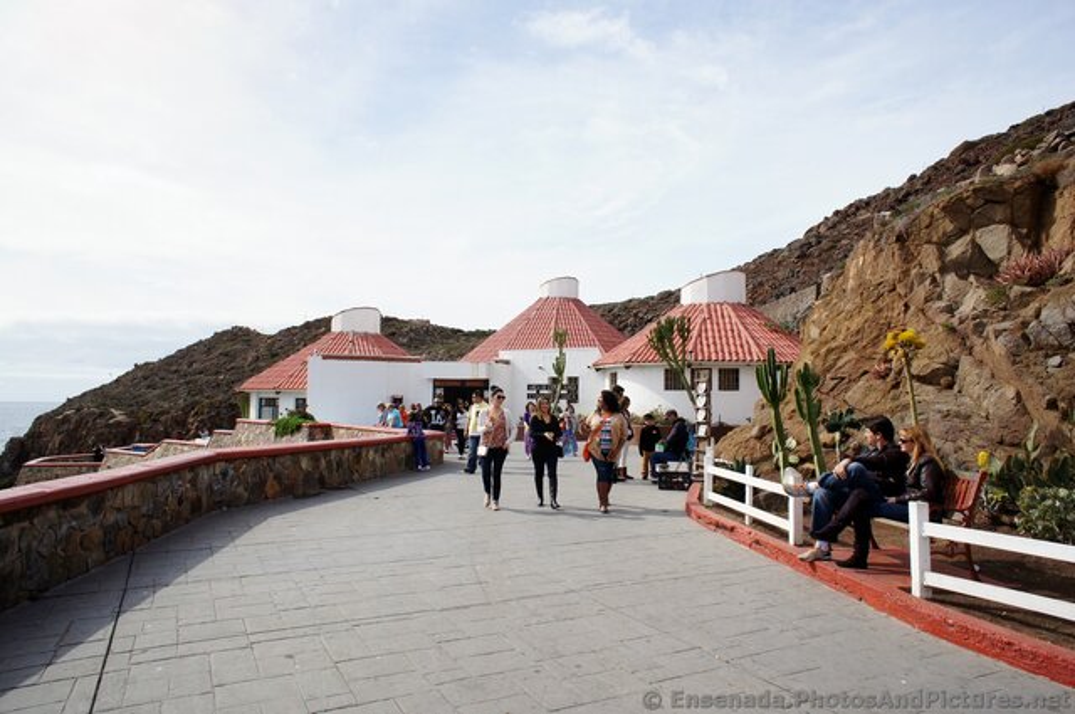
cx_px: 538
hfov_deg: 73.8
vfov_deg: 53.0
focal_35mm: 24
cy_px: 357
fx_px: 716
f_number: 13
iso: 200
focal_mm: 16
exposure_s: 1/320
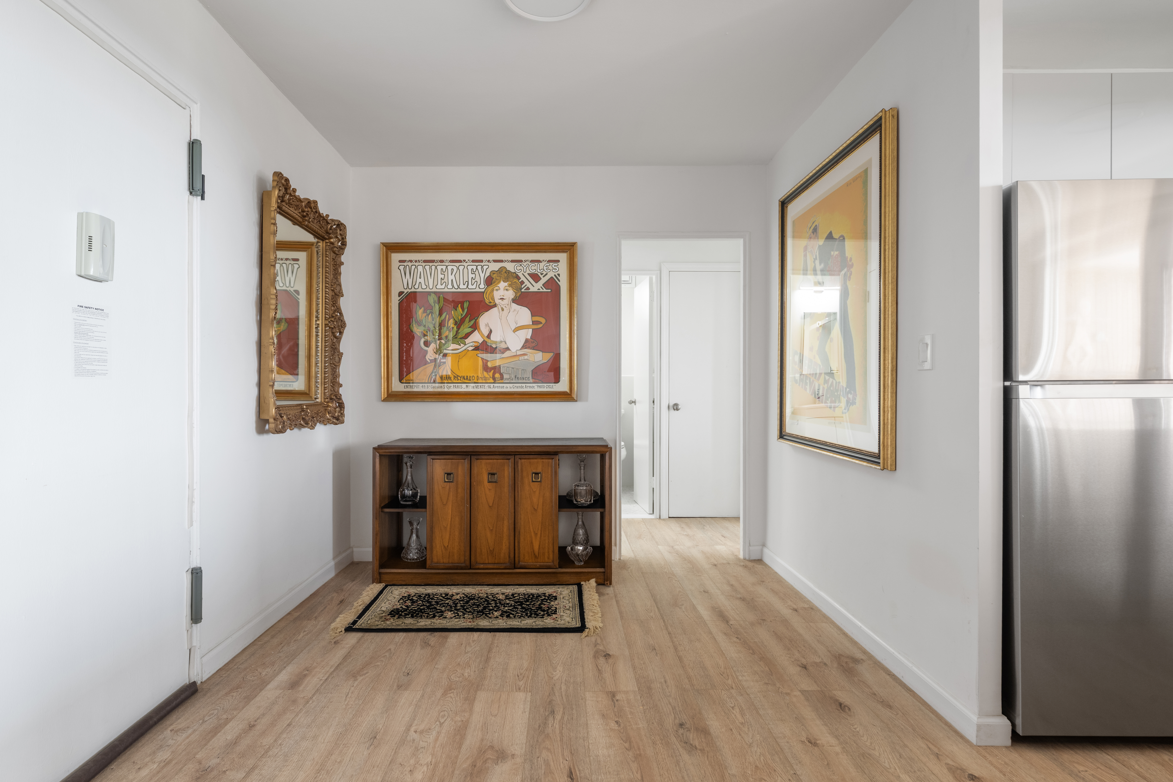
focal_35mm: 16
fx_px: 521
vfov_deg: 73.7
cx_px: 586
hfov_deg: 96.7
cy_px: 391
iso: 400
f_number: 10
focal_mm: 16
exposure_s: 1.3
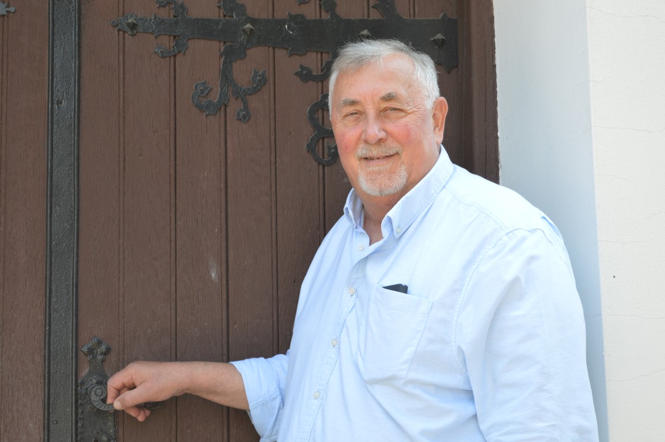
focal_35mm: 82
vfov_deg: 16.5
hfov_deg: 24.6
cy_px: 221
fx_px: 1523
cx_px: 332
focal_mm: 55
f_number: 5.6
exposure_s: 1/125
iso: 320
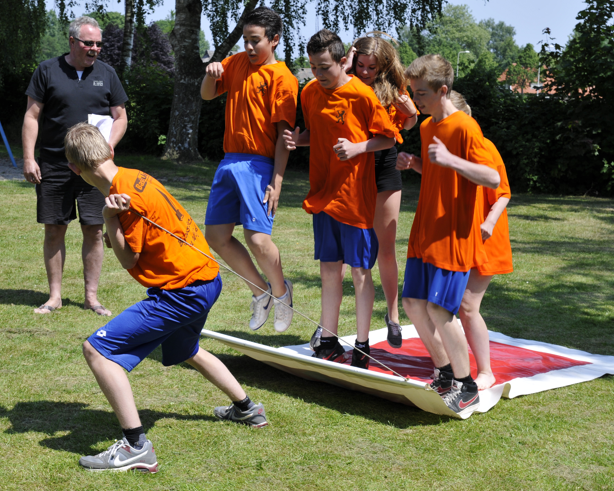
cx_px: 272
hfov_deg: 27.9
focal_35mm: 68
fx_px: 1236
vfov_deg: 22.5
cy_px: 246
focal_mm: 40
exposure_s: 1/320
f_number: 9
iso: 200
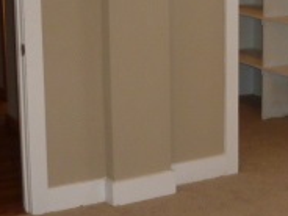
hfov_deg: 21.3
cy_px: 50
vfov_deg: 16.9
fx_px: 724
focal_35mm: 87
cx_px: 322
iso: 200
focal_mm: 4.1
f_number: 3.3
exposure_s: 1/30
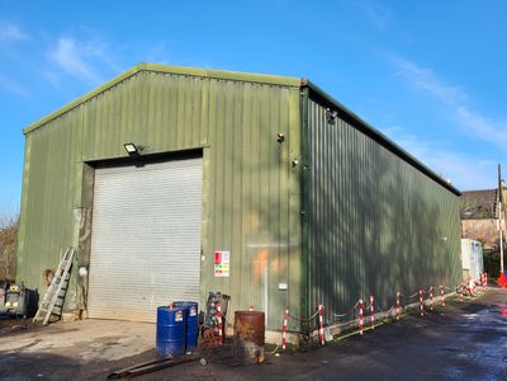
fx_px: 381
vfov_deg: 53.1
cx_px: 254
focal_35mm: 26
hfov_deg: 67.3
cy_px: 190
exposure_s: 1/1325
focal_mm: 5.4
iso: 40
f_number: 1.8
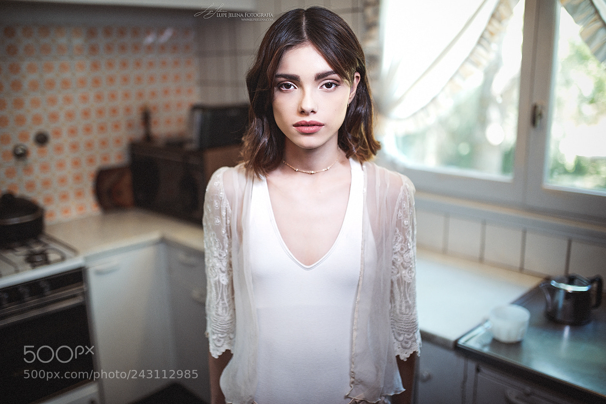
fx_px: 589
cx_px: 303
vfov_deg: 37.9
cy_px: 202
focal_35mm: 35
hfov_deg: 54.4
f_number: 1.6
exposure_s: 1/100
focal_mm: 35
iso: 400
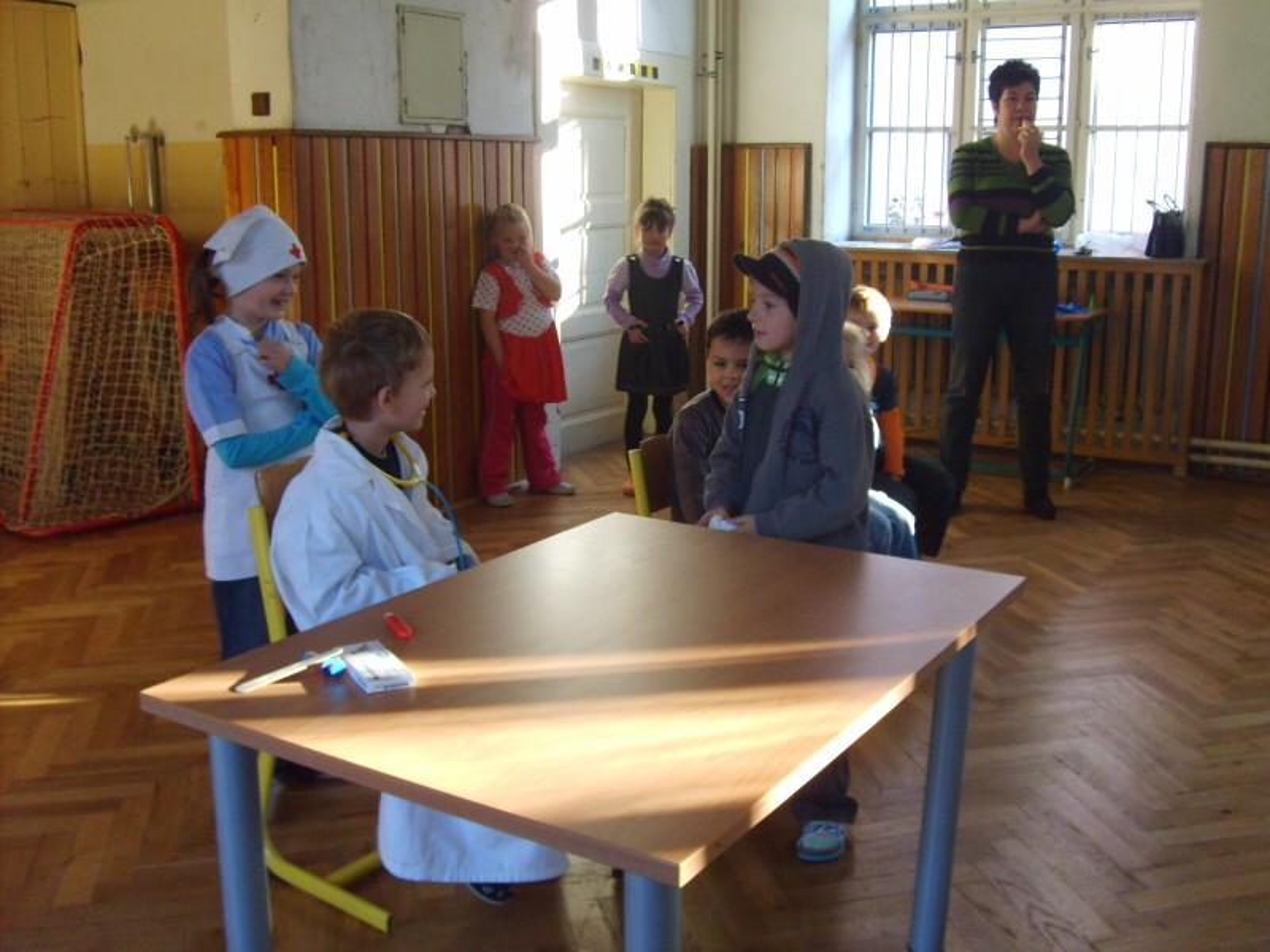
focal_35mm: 35
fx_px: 1284
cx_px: 635
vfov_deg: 40.7
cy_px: 476
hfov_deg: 52.6
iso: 140
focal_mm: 5.8
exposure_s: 1/30
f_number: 2.8
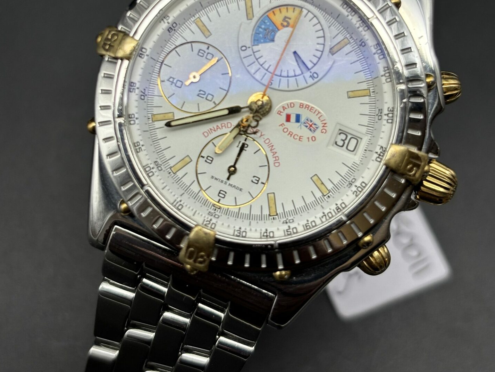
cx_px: 248
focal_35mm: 70
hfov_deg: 27.8
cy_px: 89
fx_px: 1001
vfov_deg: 20.8
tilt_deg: -68.3
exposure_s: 1/102
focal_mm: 5.96
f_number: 1.6
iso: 25
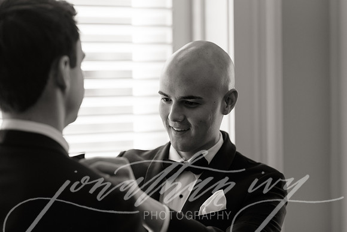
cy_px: 111
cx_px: 183
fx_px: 875
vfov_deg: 15.1
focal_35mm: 91
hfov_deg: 22.4
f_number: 2.2
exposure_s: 1/2500
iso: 400
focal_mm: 85
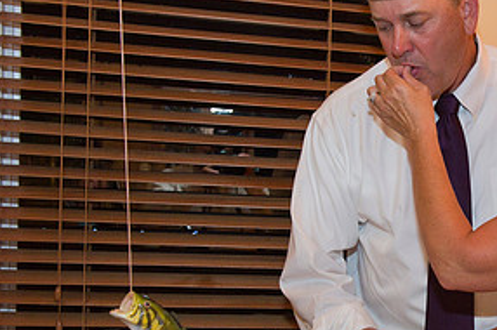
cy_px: 228
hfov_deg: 27.0
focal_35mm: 71
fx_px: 979
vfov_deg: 19.1
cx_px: 488
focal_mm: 35
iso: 2000
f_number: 5
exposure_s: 1/40
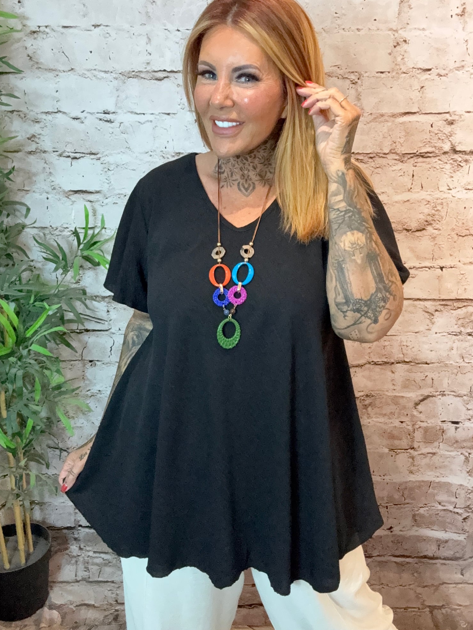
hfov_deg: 45.4
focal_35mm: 31
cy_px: 309
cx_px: 235
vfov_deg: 58.4
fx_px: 565
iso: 250
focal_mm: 2.69
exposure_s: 1/33
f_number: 1.9
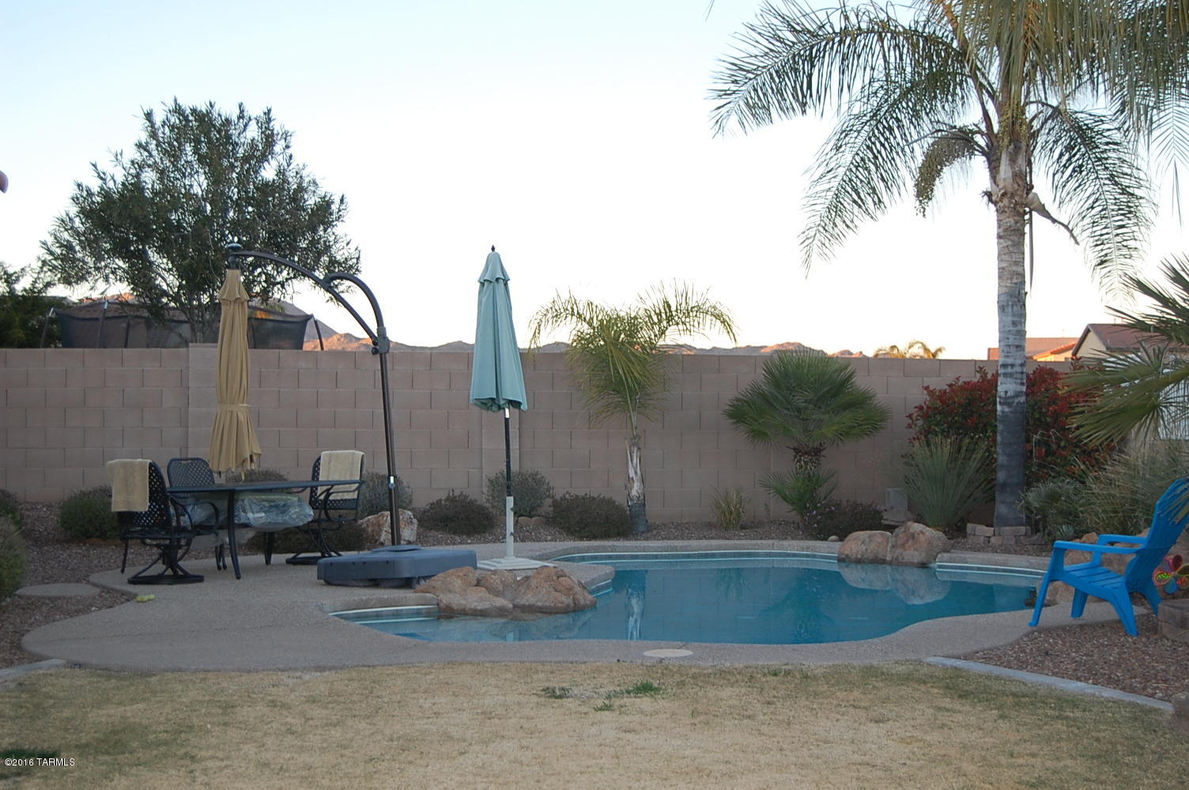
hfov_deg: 37.9
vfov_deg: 25.7
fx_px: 1732
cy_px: 395
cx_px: 594
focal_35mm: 52
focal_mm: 35
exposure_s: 1/100
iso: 400
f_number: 4.8
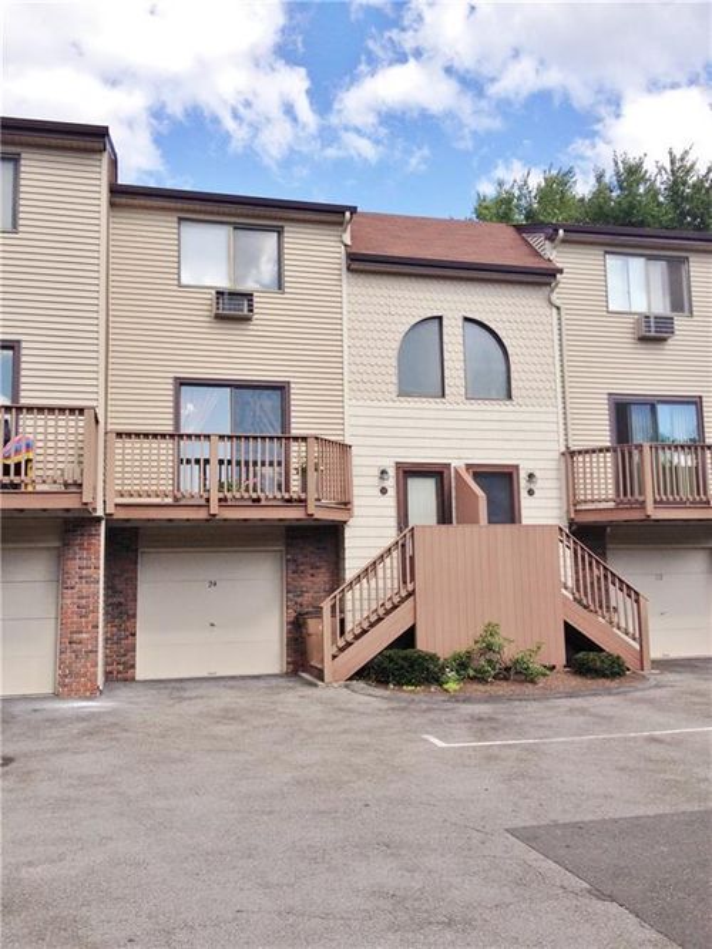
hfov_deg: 40.7
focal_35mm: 35
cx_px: 356
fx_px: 960
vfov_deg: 52.6
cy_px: 474
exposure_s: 1/986
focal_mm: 4.28
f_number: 2.4
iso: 50
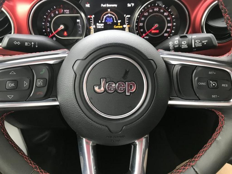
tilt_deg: -31.5
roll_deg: -1.9
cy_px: 87
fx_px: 188
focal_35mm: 28
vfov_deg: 49.7
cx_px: 116
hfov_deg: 63.4
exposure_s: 1/30
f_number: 1.8
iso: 25
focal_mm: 3.99
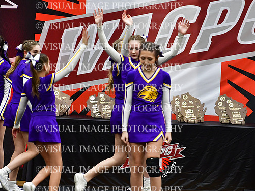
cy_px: 98
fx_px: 2461
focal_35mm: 334
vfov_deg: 4.5
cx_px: 109
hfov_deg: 5.9
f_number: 3.5
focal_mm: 200
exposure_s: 1/500
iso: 5000
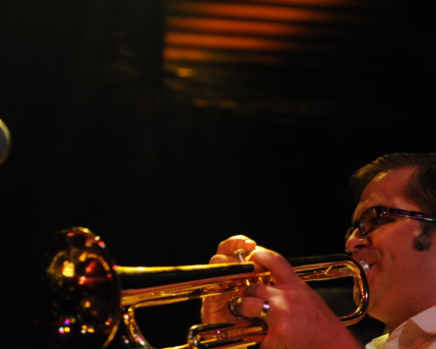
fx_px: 1175
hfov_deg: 20.5
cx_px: 405
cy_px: 244
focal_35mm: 91
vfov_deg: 16.9
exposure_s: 1/60
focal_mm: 50
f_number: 4
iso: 1250
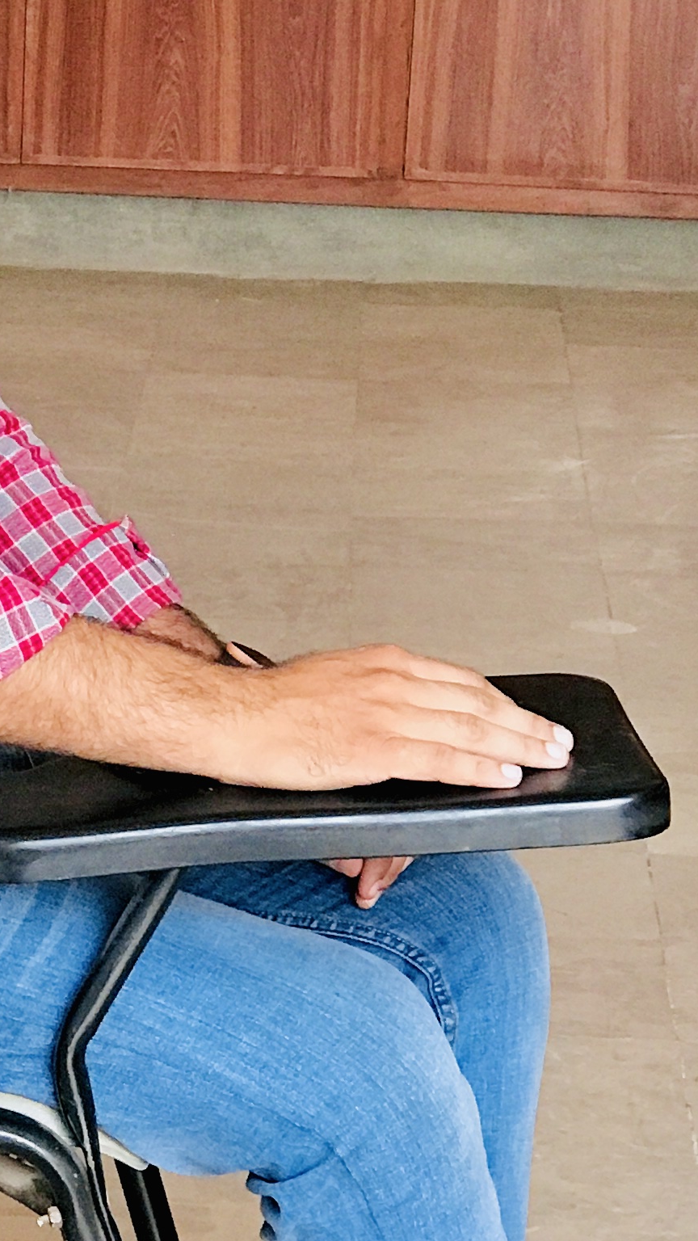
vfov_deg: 13.2
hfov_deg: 7.4
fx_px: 5363
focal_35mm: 163
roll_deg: -1.3
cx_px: -120
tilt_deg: -14.5
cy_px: 788
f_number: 2.8
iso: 80
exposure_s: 1/50
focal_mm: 6.6
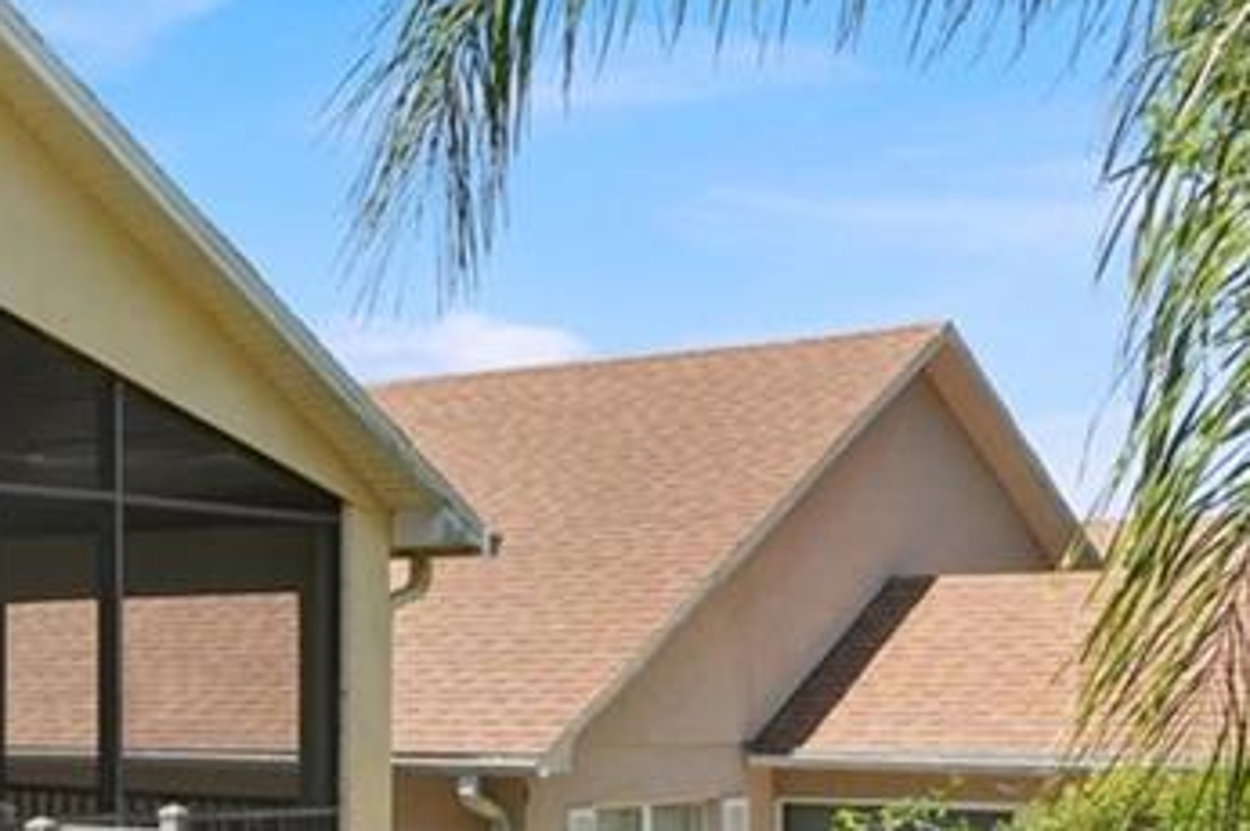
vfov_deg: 18.2
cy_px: 679
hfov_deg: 22.5
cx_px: -621
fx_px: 2567
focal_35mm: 74
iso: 250
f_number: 9
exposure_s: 1/50
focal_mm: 16
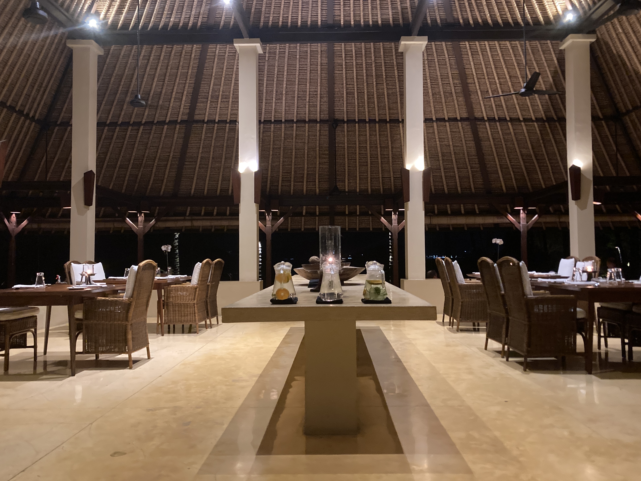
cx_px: 330
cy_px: 236
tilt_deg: +2.7
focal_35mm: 29
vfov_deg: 48.2
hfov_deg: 61.6
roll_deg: +0.5
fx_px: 537
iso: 640
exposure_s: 1/20
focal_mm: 3.99
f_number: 1.8
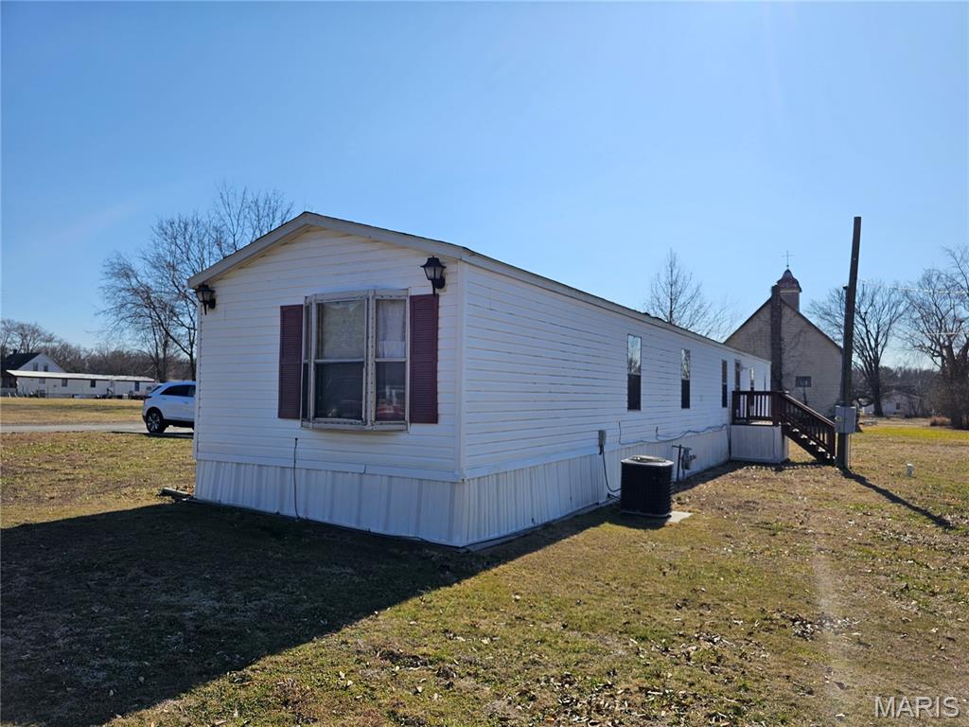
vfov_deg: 58.9
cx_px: 484
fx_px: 644
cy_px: 364
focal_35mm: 23
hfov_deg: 73.9
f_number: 1.7
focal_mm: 6.3
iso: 10
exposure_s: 1/1387
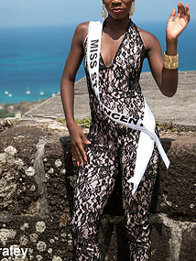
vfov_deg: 20.7
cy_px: 66
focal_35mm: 94
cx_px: 102
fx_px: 709
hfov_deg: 15.7
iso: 64
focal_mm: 62
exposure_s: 1/160
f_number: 5.6
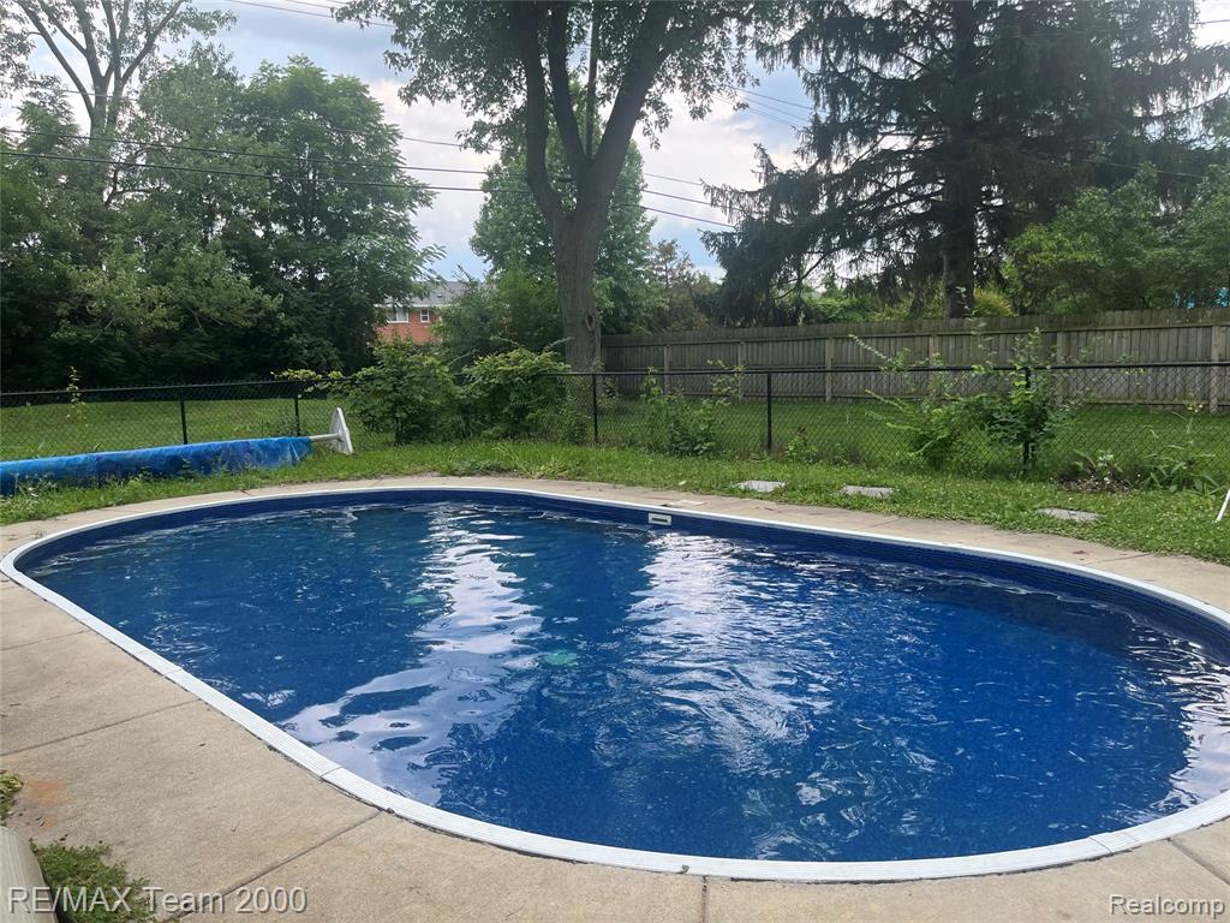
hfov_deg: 67.3
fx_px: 924
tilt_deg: -7.6
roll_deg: +2.3
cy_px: 462
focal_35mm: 26
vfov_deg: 53.1
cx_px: 615
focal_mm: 5.1
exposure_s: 1/804
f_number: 1.6
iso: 50
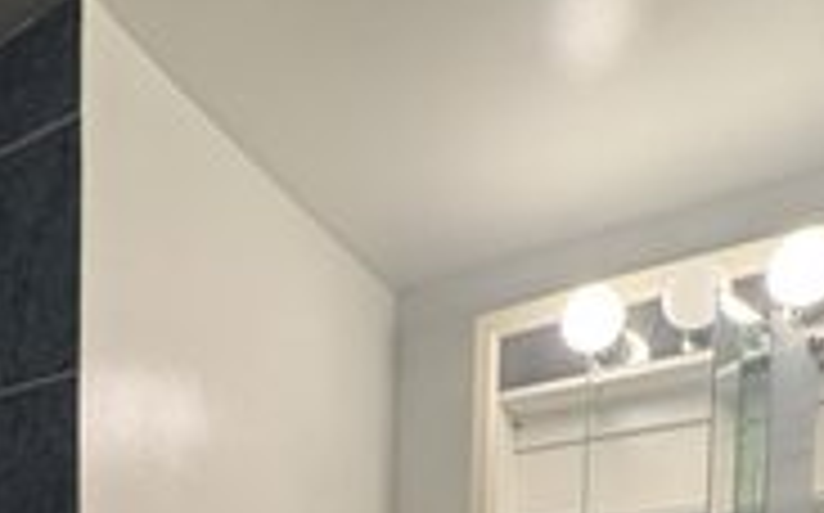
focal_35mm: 39
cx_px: 297
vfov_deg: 24.8
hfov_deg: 49.8
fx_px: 875
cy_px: 778
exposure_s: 1/60
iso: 200
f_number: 2.2
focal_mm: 2.22
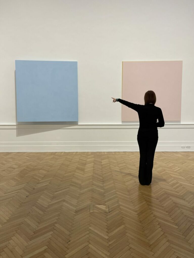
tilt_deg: -4.9
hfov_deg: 53.1
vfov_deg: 67.3
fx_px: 194
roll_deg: +0.1
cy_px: 129
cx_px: 97
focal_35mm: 26
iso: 125
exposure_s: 1/100
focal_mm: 5.1
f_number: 1.6
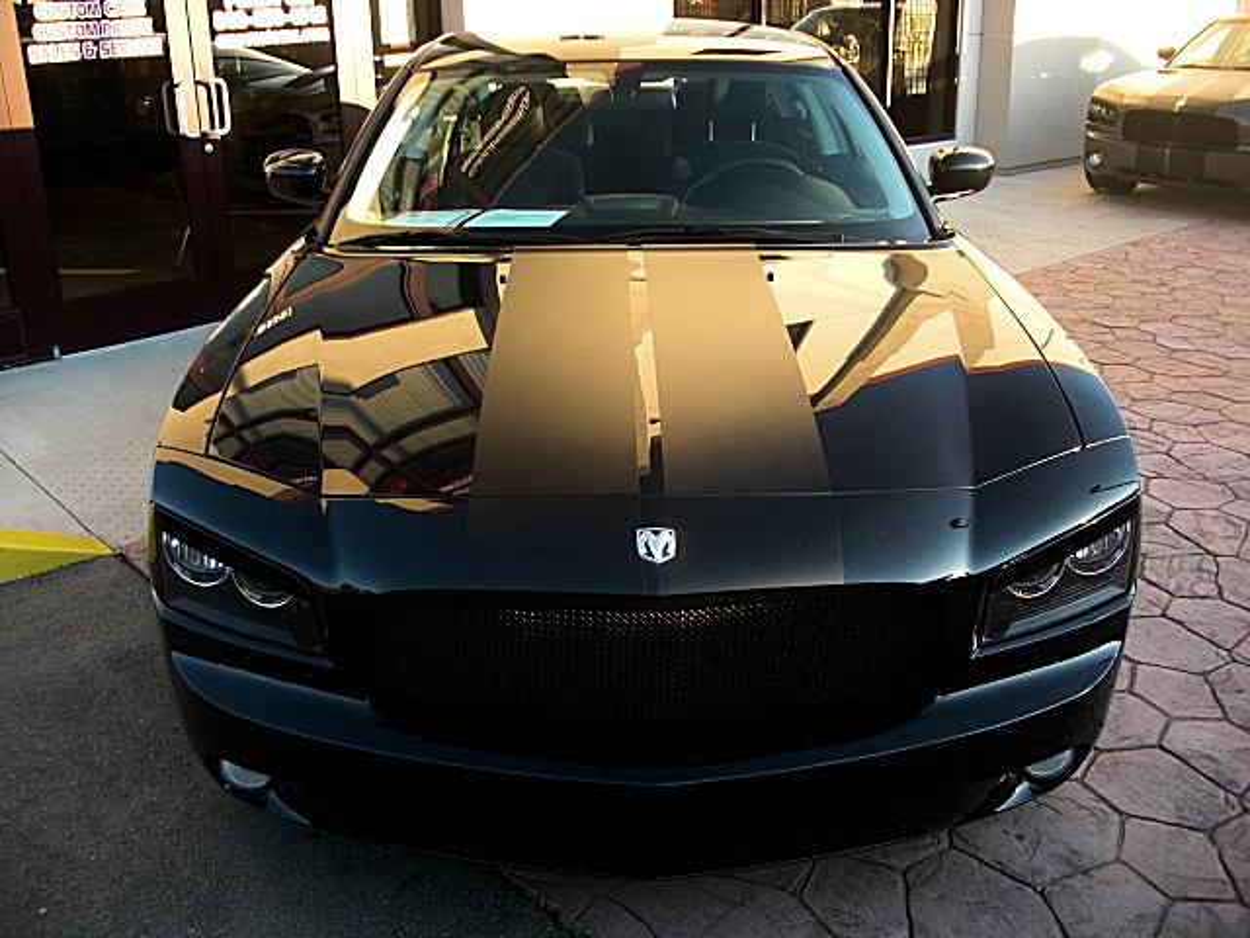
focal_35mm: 36
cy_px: 469
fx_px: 1300
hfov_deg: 51.4
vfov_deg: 39.7
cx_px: 625
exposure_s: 1/80
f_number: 2.8
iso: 50
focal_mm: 6.3
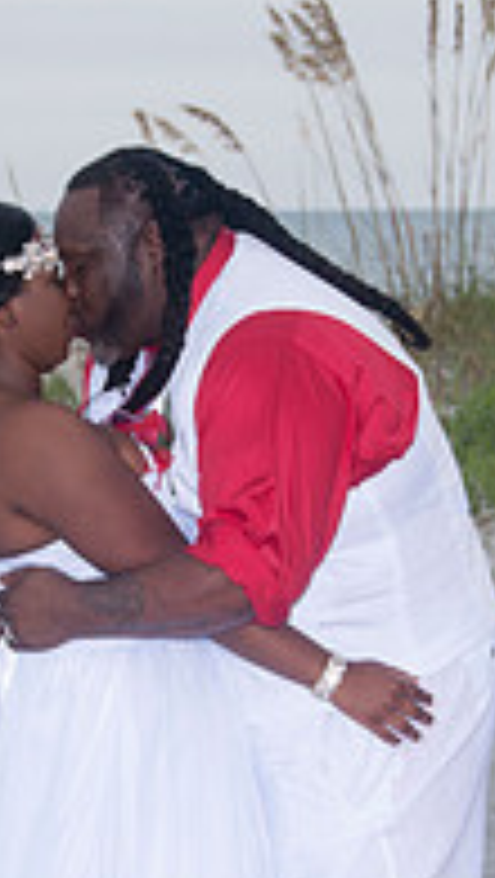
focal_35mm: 181
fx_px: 4214
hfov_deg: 6.7
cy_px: 590
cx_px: 119
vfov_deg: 11.9
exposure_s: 1/125
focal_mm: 50
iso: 200
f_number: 5.6
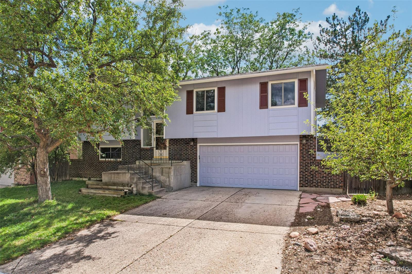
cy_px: 137
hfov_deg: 78.6
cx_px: 206
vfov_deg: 57.2
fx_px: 252
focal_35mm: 22
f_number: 2.8
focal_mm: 8.4
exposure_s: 1/320
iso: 120
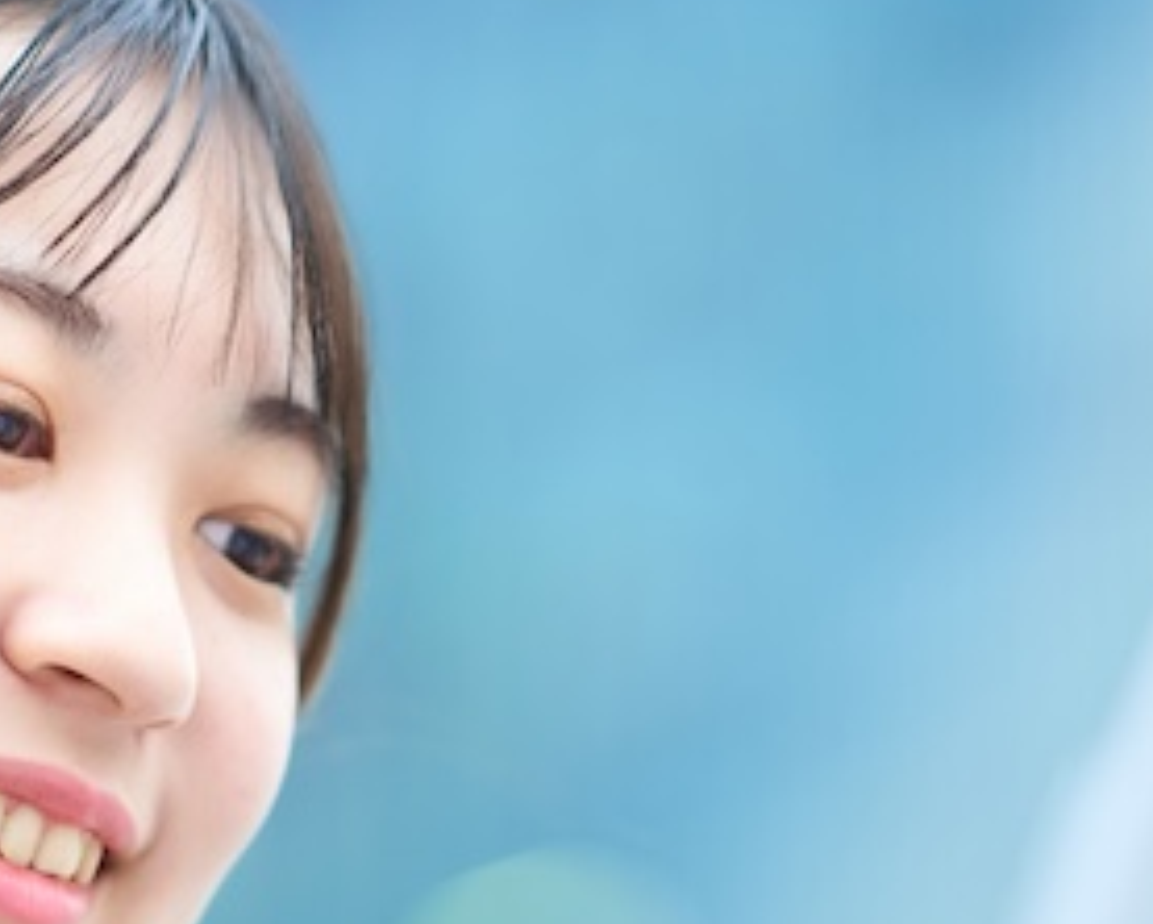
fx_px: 7854
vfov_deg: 6.7
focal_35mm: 230
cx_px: 479
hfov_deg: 8.4
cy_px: 560
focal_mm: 85
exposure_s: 1/500
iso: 400
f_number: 1.6
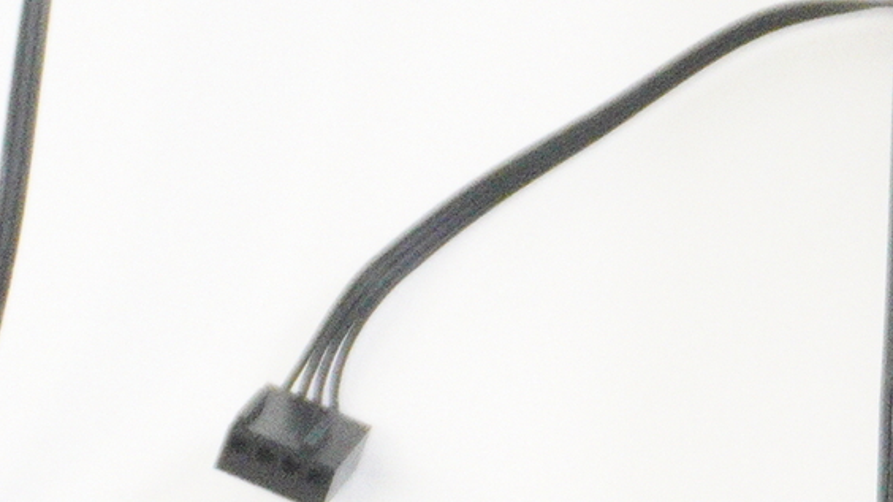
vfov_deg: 6.2
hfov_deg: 10.6
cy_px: 580
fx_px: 4616
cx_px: 1425
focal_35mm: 195
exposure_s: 1/250
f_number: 5.6
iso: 8000
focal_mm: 28
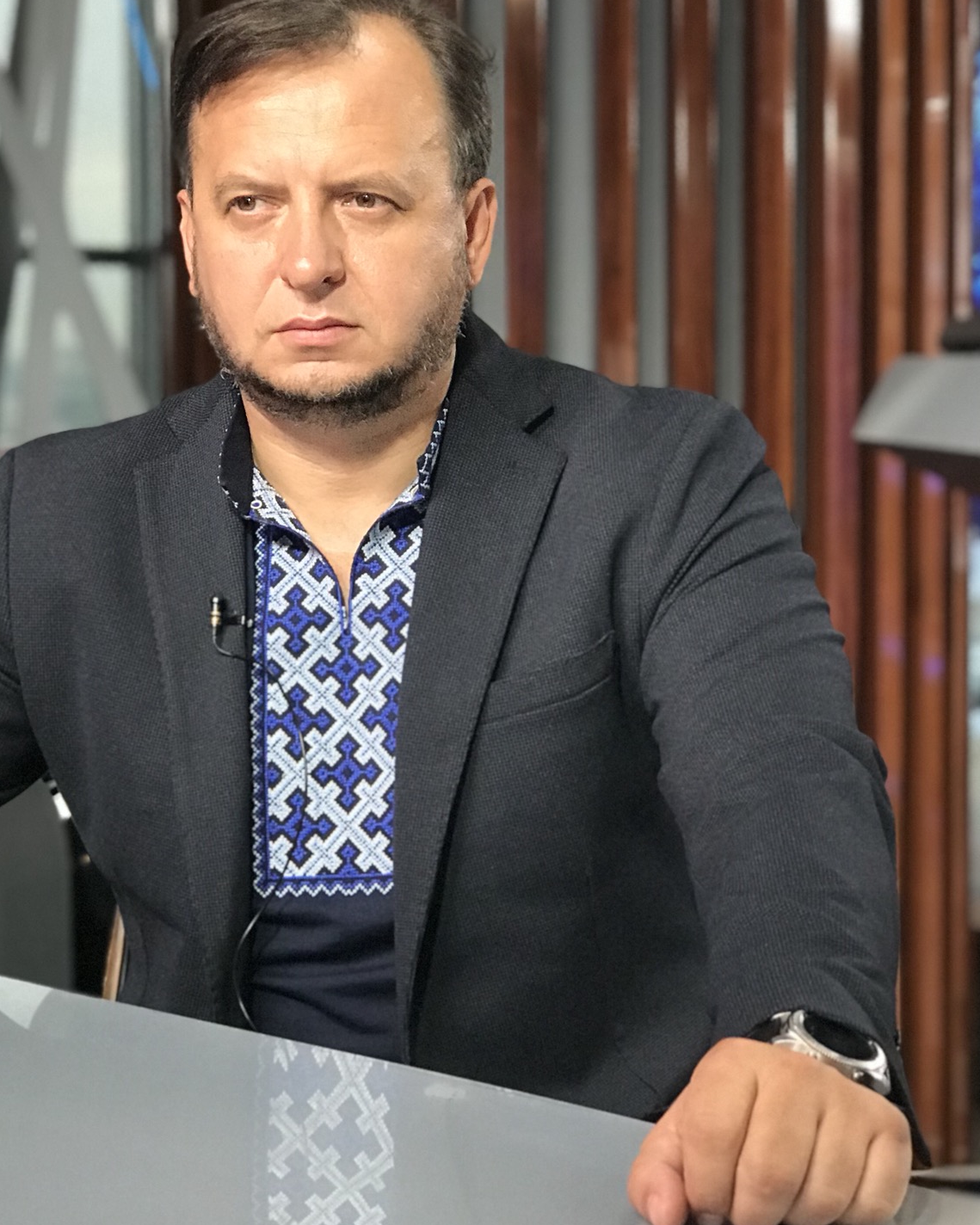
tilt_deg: -4.0
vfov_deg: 23.8
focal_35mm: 80
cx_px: 326
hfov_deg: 19.1
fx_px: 2901
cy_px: 501
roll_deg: +0.1
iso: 200
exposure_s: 1/60
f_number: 2.8
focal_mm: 6.6
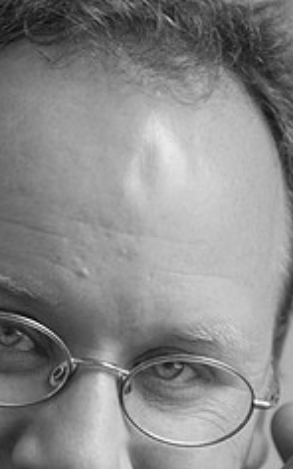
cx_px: 138
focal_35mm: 580
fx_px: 7415
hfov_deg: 2.3
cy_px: 398
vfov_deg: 3.6
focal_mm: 200
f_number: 2.8
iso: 320
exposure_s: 1/80
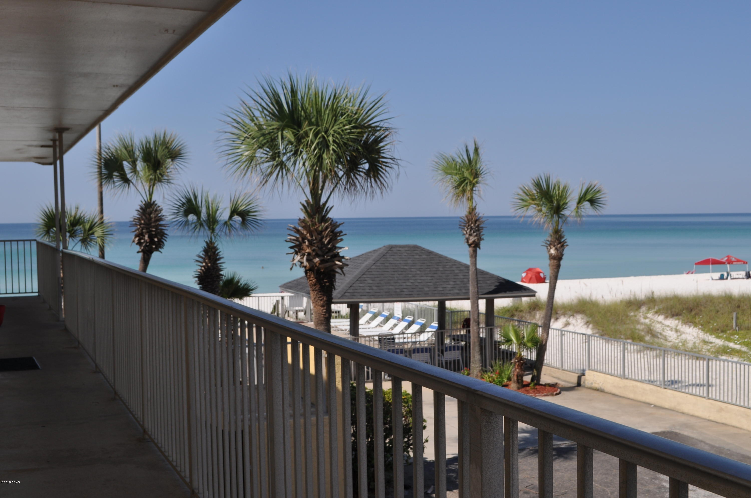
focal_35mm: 44
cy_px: 249
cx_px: 376
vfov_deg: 30.8
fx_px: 906
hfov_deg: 45.0
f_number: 10
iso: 200
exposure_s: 1/400
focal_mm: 29
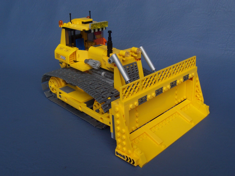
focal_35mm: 37
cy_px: 88
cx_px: 118
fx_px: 251
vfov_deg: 38.7
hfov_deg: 50.1
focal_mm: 5.6
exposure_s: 1/180
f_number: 5.6
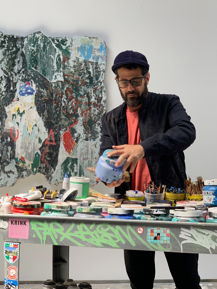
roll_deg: -1.0
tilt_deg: +0.8
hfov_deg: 25.6
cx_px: 104
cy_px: 147
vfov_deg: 33.8
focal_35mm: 57
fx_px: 477
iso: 50
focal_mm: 6
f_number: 2.4
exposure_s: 1/122
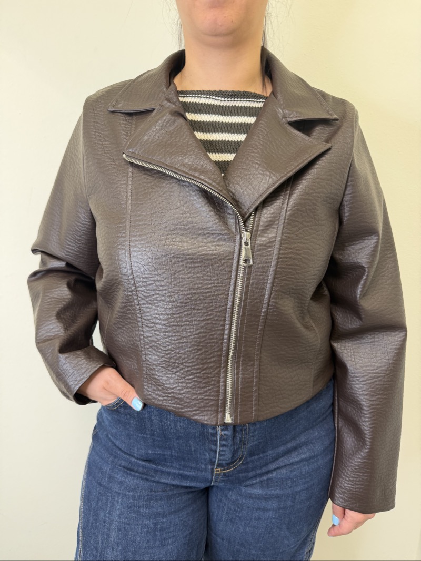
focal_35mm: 24
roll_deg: -0.8
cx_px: 210
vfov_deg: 71.6
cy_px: 280
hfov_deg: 56.8
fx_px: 389
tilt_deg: -14.2
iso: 160
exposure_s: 1/50
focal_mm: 6.76
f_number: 1.78
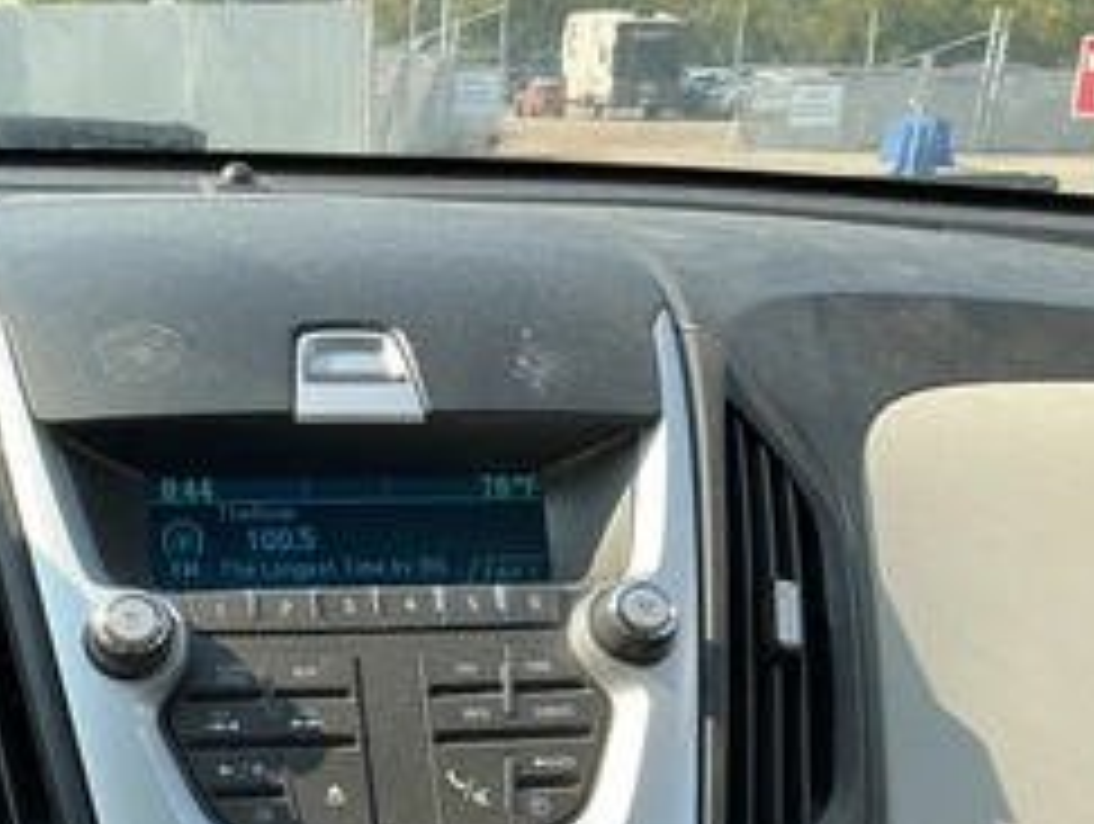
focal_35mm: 46
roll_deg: -0.5
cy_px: 666
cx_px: 288
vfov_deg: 30.8
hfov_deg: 40.2
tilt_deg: -21.1
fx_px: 1456
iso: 20
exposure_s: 1/243
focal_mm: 3
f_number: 1.8
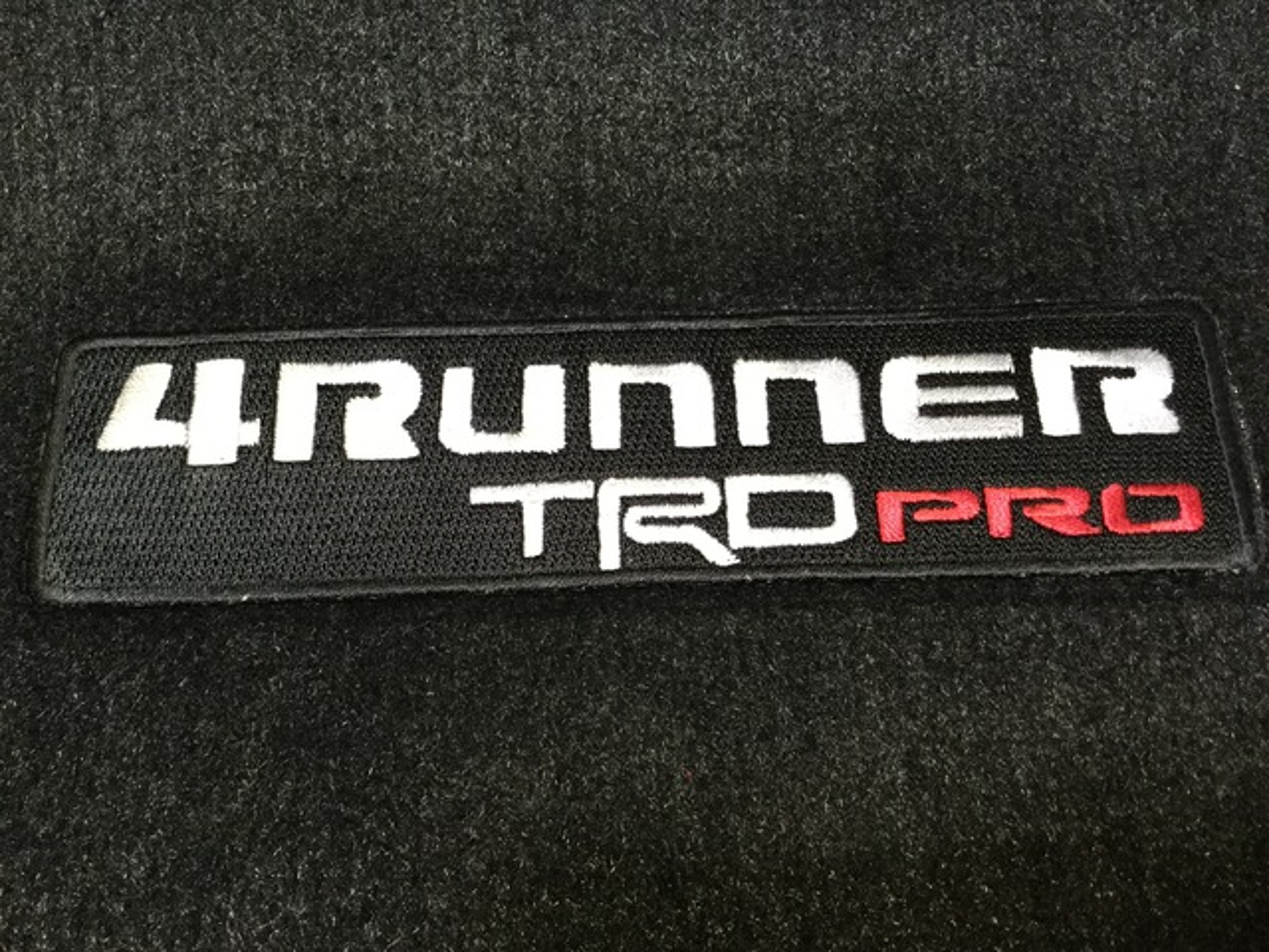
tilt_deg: -56.6
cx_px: 634
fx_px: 1136
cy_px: 476
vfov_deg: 45.4
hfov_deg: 58.4
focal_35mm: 31
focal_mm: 3.3
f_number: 2.4
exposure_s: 1/24
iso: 200
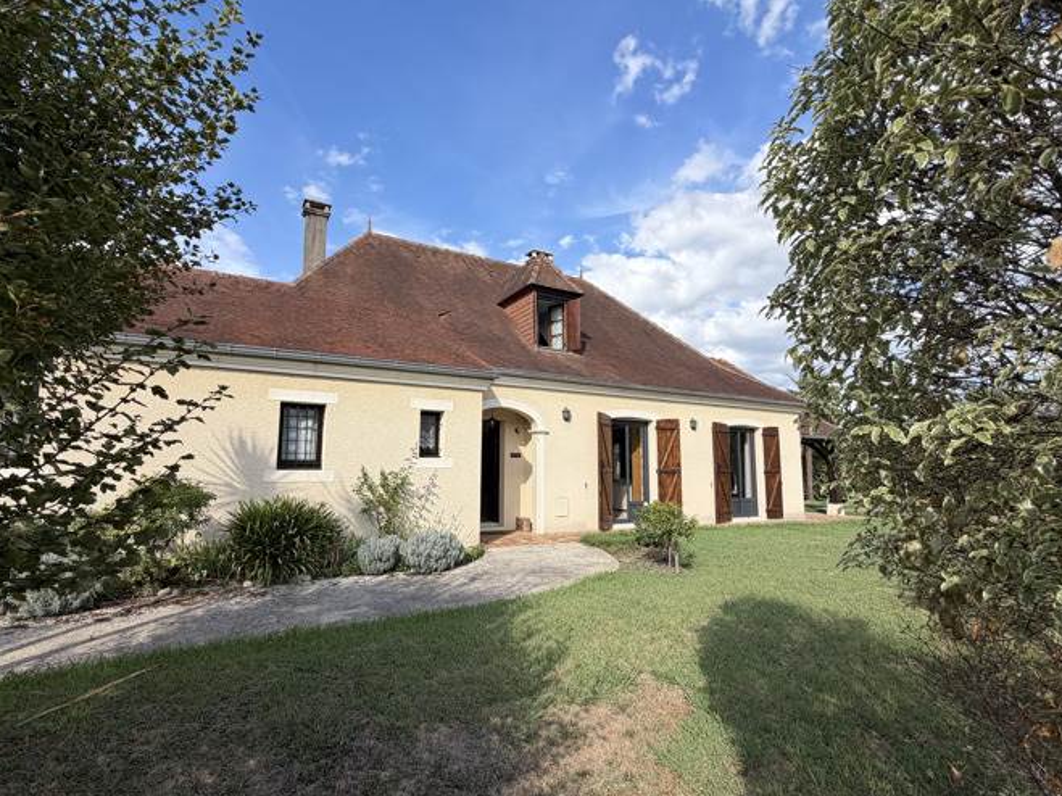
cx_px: 503
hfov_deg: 91.0
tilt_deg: +7.3
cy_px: 404
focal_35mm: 17
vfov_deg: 74.7
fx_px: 521
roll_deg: -0.7
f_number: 2.2
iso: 32
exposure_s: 1/770
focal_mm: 2.22
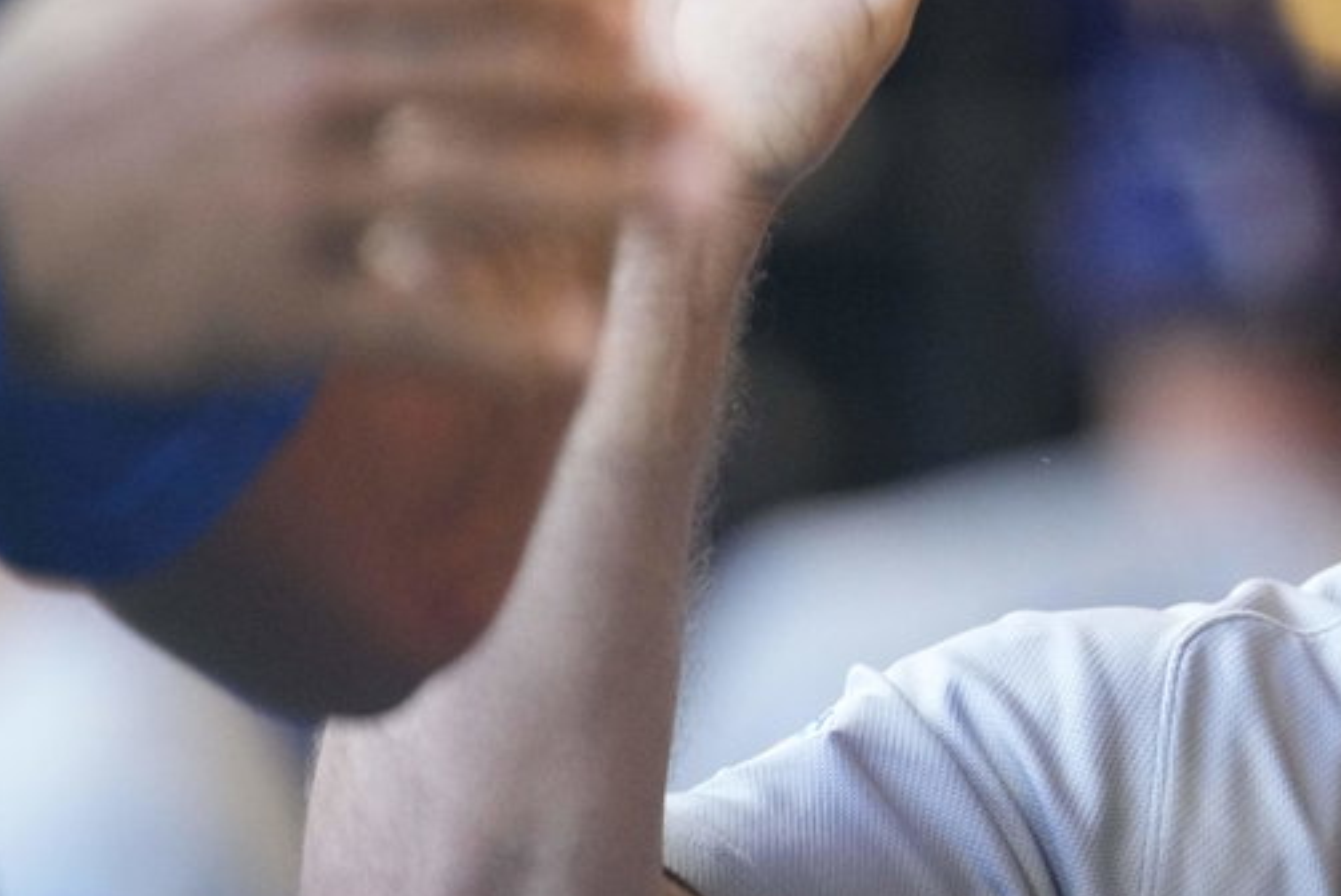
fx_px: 37307
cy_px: 440
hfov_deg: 2.1
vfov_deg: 1.4
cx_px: 1584
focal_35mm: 1001
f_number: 4
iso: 6400
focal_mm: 420
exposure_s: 1/800
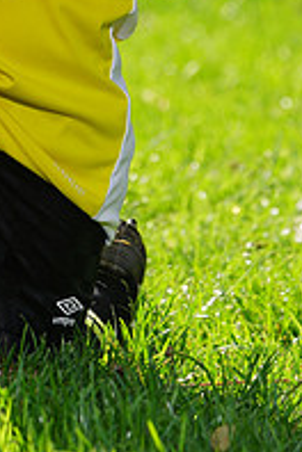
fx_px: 8028
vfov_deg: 3.2
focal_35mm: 638
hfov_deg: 2.2
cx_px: -11
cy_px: -176
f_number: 8
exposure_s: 1/200
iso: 100
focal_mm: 218
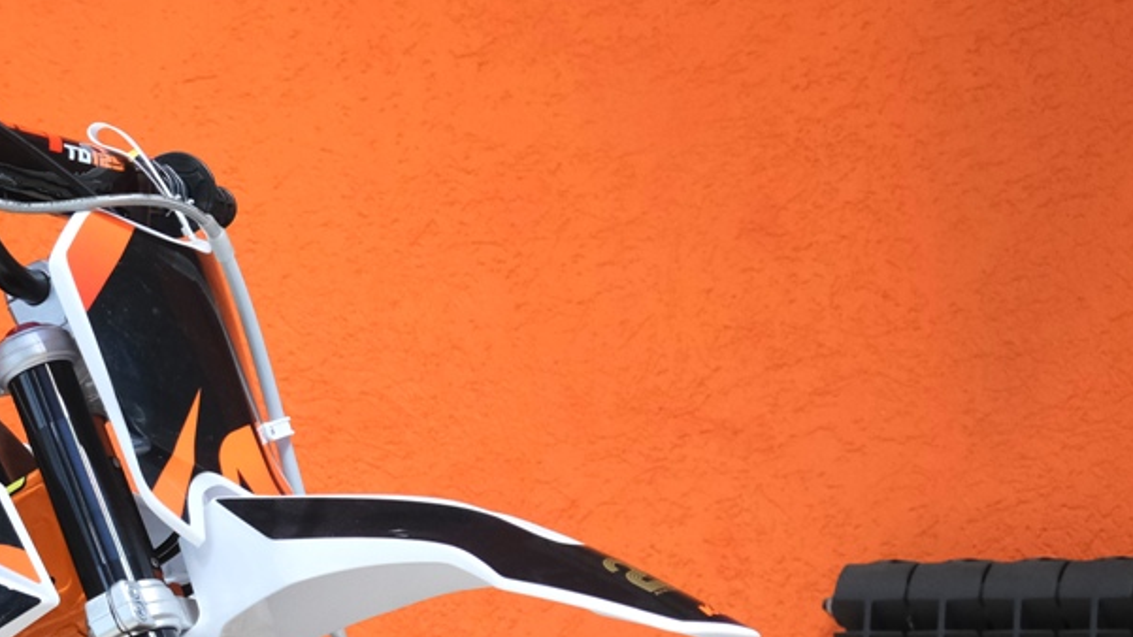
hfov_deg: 11.3
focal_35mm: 187
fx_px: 5618
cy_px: 578
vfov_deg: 6.5
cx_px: -200
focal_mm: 44.7
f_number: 4
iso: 1600
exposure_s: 1/100
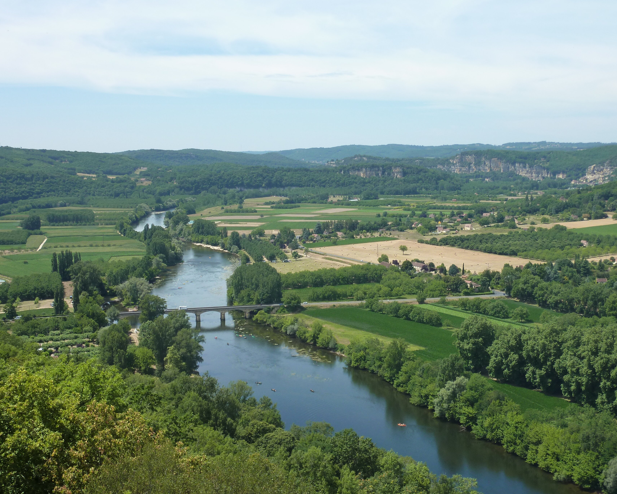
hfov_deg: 39.5
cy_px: 246
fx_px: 858
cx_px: 303
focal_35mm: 47
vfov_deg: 32.1
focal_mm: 7.3
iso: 125
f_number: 4.5
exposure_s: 1/500
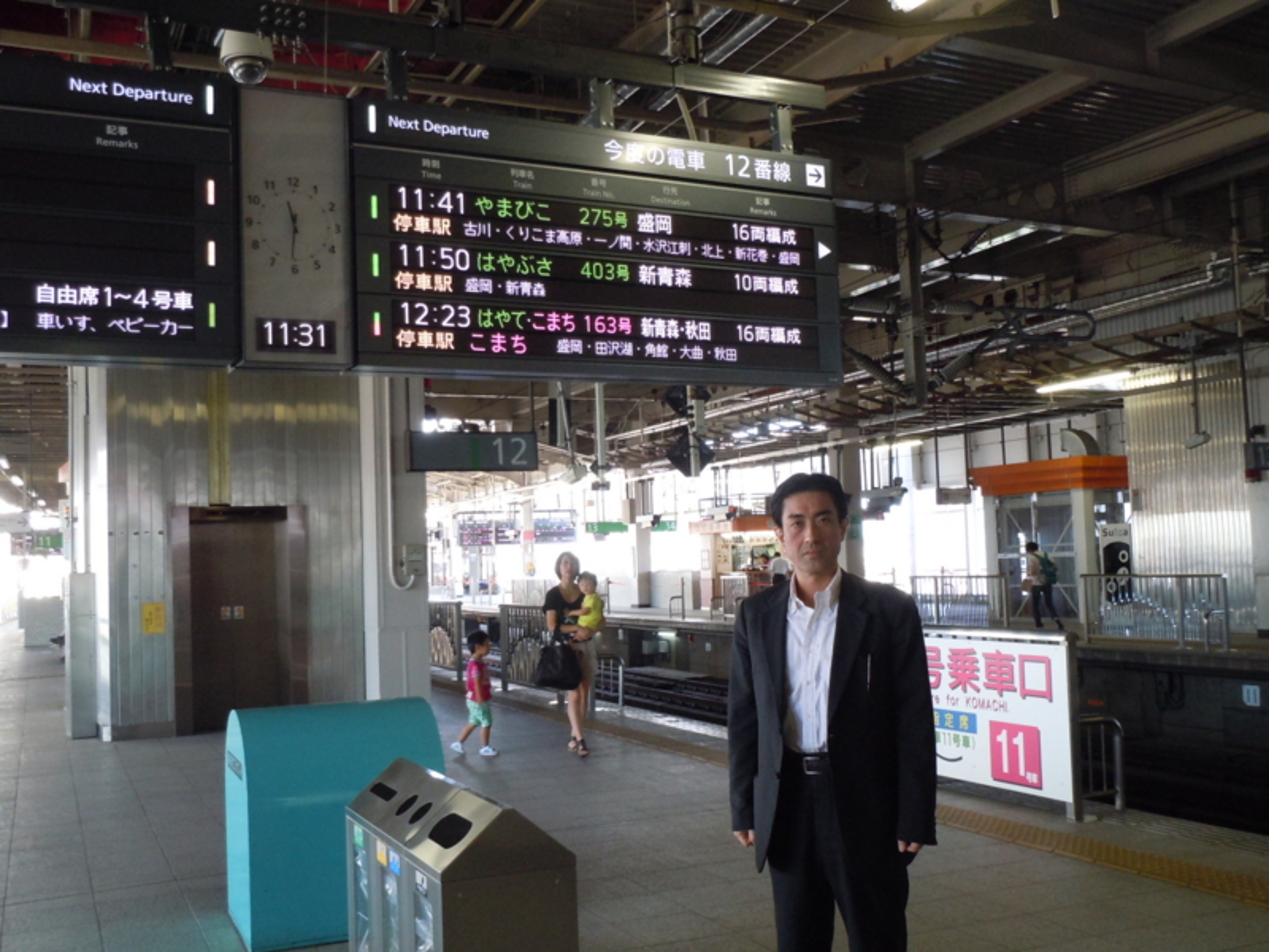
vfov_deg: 36.8
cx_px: 634
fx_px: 1430
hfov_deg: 47.9
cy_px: 476
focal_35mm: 39
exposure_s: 1/40
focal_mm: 6.9
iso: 400
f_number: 4.3
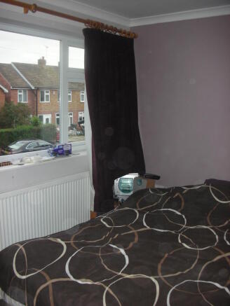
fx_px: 310
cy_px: 153
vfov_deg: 52.6
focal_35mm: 35
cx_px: 115
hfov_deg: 40.7
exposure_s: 1/60.1
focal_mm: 5.8
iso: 106
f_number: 3
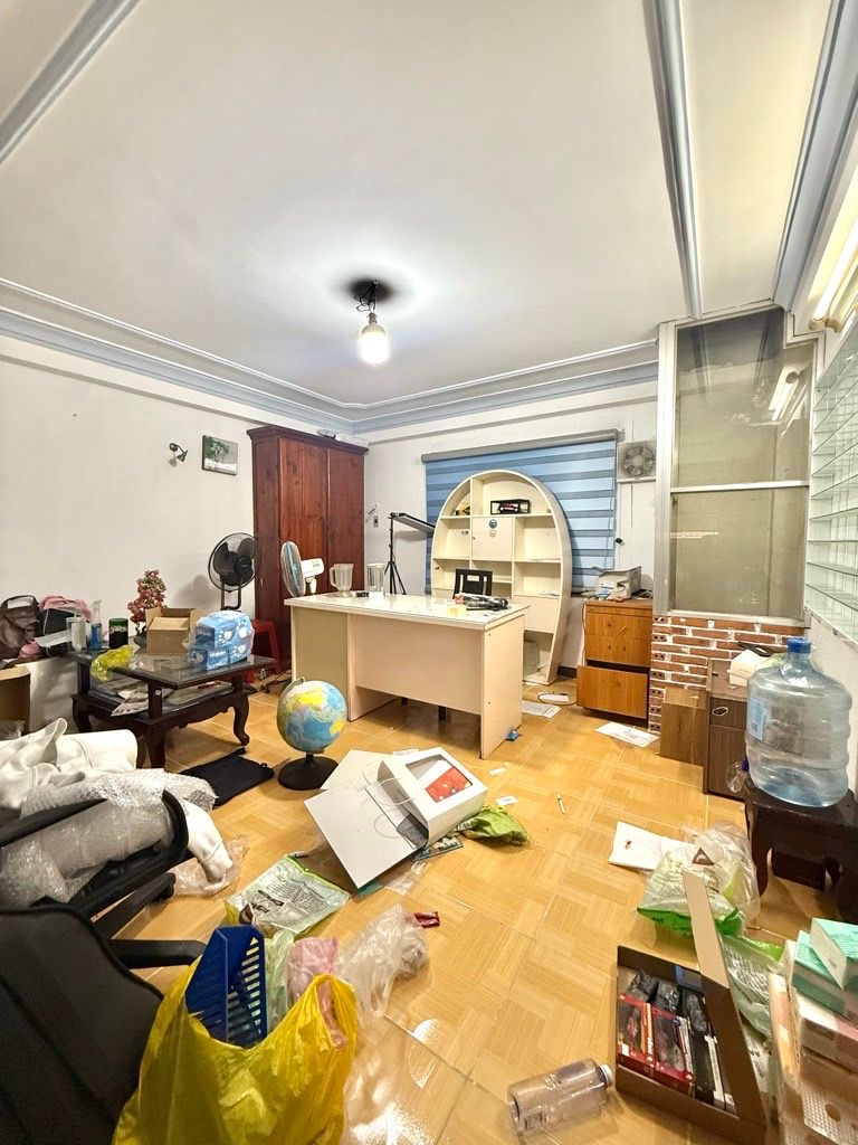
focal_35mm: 14
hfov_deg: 85.7
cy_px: 572
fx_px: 463
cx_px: 429
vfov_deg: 102.1
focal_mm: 2.22
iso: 250
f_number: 2.2
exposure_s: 1/100
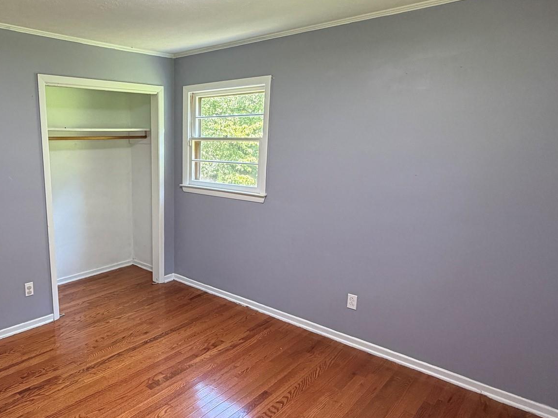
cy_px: 221
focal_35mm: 25
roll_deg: +0.3
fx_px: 403
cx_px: 174
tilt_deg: -12.7
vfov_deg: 54.8
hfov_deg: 67.0
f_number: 2.2
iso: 200
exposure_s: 1/60
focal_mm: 2.22
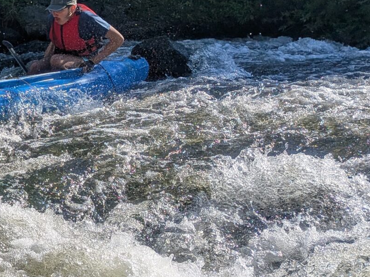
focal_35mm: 77
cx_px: -169
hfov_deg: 21.6
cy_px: 91
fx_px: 823
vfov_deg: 19.1
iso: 27
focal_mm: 4.53
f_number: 1.7
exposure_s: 1/1595
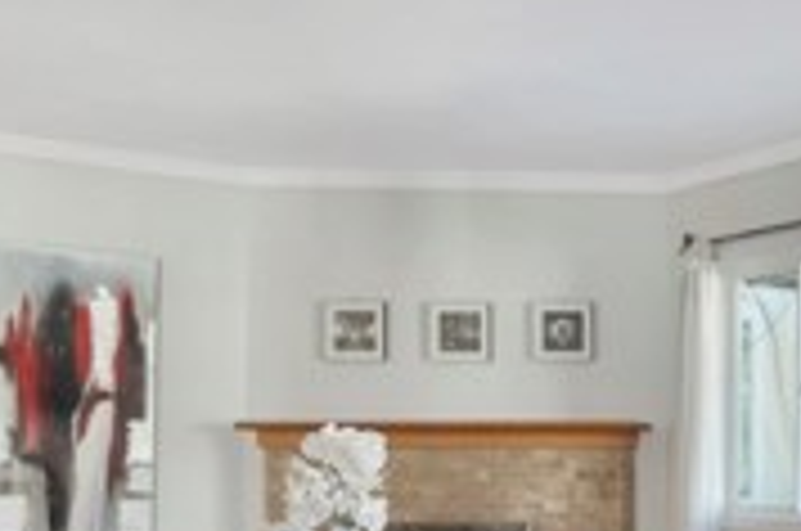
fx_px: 1199
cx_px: 1170
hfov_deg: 27.2
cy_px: 477
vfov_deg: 24.3
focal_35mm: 54
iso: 100
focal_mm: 10
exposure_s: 1/4
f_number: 5.6
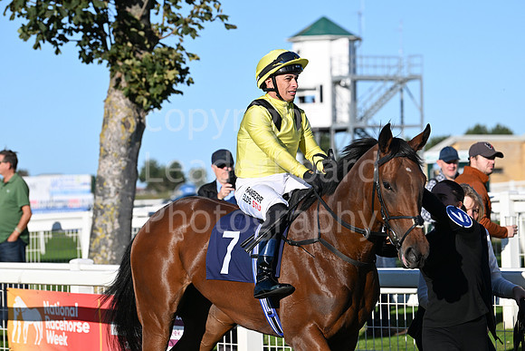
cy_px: 176
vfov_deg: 9.2
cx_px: 262
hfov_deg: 13.7
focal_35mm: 150
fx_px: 2188
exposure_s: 1/2500
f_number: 5.6
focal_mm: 150
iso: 400
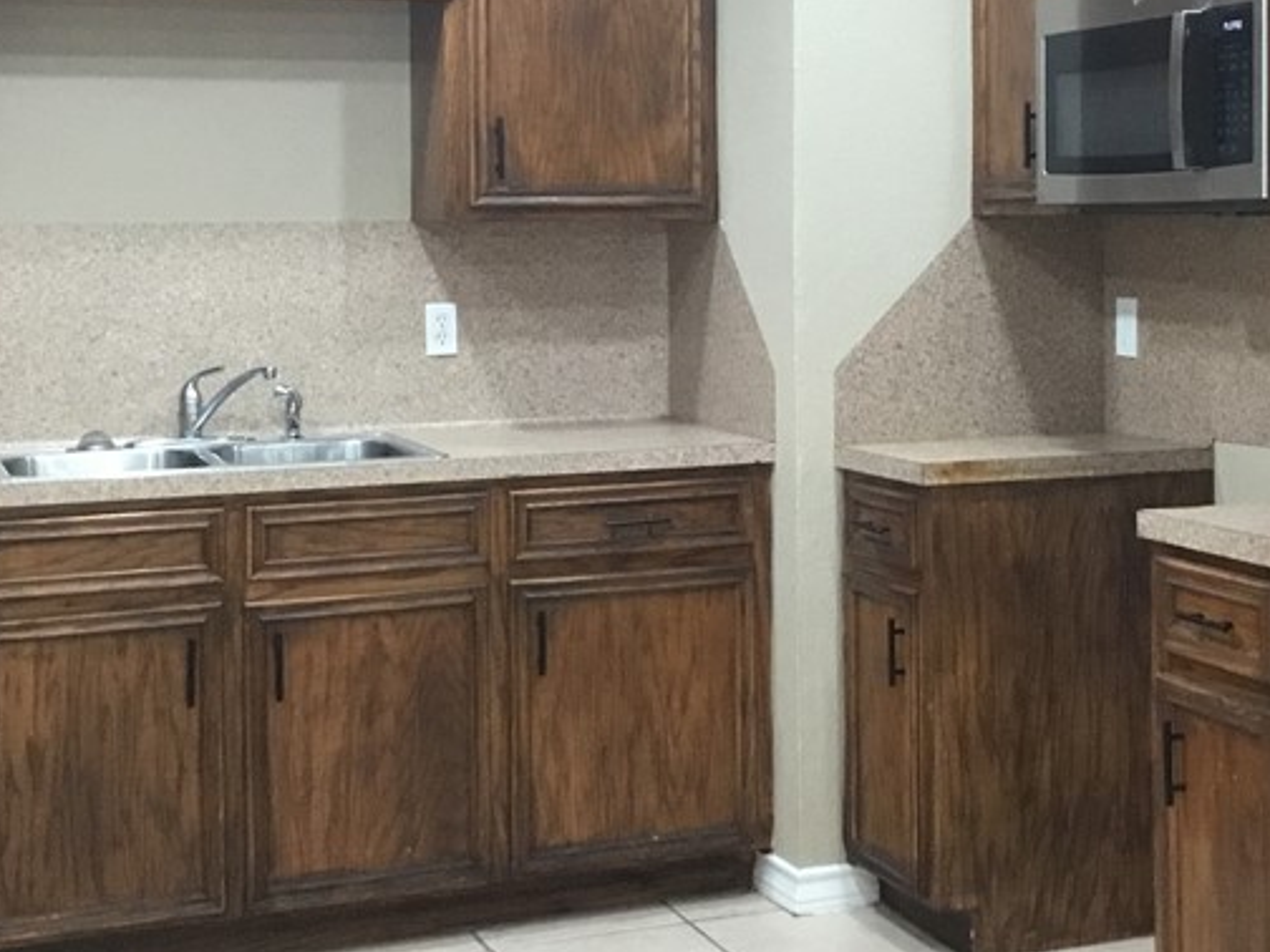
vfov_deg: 23.0
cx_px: 789
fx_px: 2311
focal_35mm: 63
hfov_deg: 30.6
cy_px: 232
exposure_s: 1/30
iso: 160
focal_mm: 3.3
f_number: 2.4
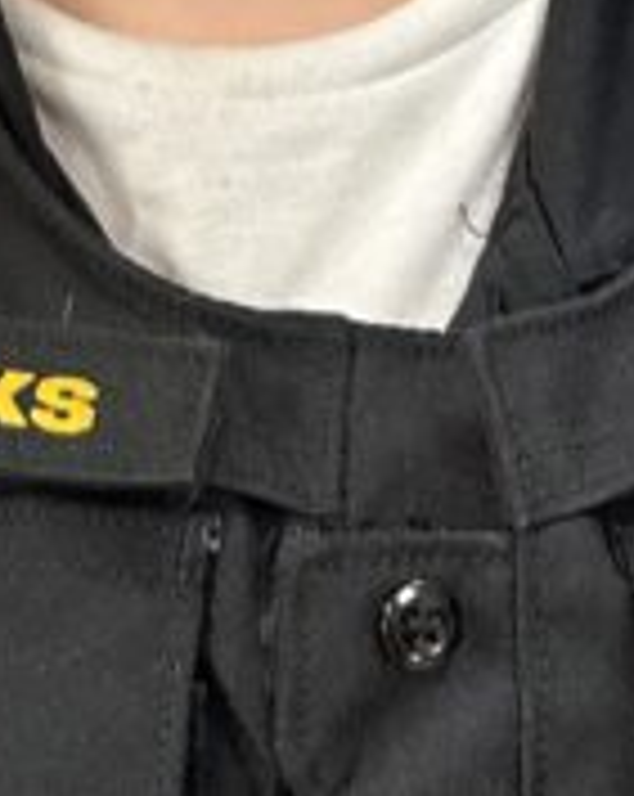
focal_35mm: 147
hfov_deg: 10.5
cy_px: -589
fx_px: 3457
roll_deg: -0.7
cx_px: 225
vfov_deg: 12.2
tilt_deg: -6.4
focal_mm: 5.7
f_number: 1.5
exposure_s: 1/60
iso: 160
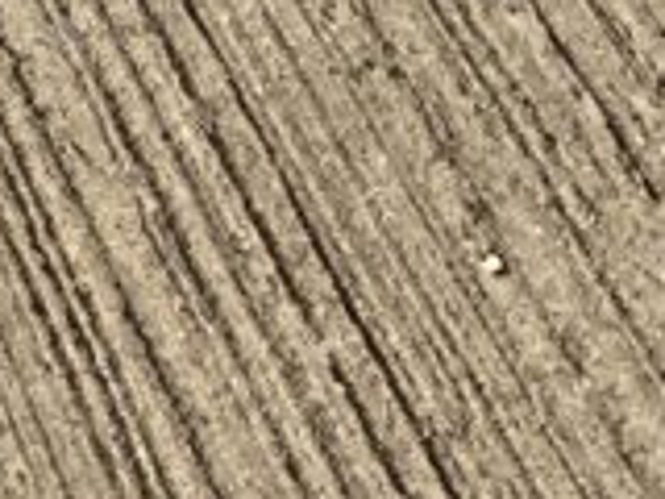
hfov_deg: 8.8
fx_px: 3573
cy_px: -748
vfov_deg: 7.4
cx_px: -1322
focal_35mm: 186
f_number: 1.8
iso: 20
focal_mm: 3
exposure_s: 1/4065
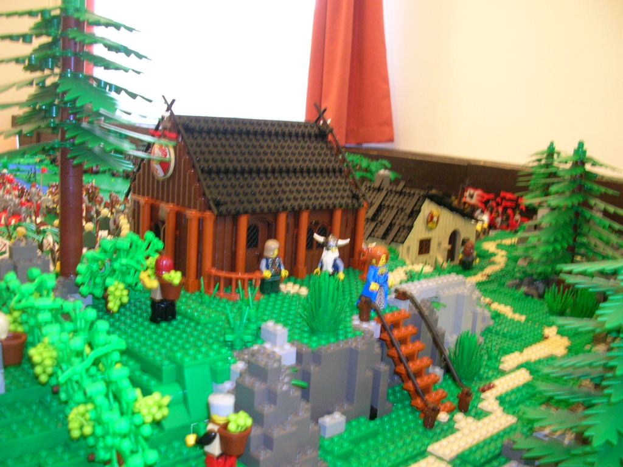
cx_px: 312
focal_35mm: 35
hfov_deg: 52.6
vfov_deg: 40.7
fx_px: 630
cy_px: 234
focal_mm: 5.8
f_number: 2.8
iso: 132
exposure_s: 1/4.8
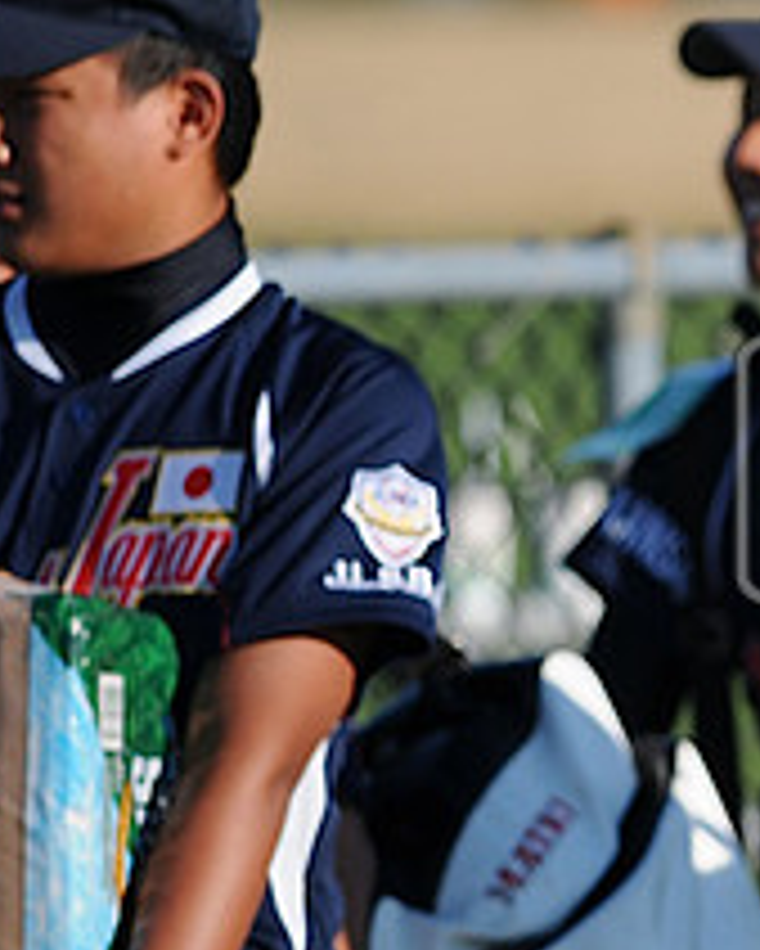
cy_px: 502
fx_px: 32620
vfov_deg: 1.7
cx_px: 1273
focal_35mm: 1161
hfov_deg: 1.3
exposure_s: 1/1600
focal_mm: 300
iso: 200
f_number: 4
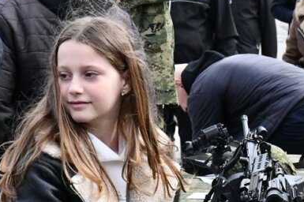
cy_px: 144
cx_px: 292
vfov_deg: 4.0
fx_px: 2902
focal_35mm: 344
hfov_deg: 6.0
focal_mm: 70
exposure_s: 1/2500
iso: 3200
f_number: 10
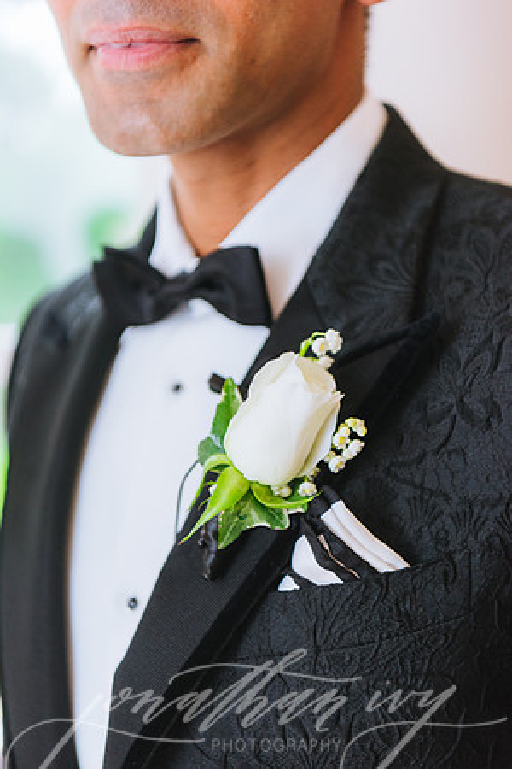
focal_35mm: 70
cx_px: 256
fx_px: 1493
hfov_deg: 19.5
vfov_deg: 28.8
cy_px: 384
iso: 1000
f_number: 3.5
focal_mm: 70
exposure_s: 1/250
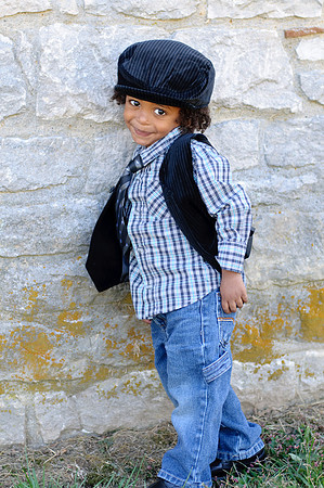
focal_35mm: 75
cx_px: 162
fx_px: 1015
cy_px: 244
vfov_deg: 27.0
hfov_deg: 18.1
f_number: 2.5
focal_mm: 50
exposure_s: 1/320
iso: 200
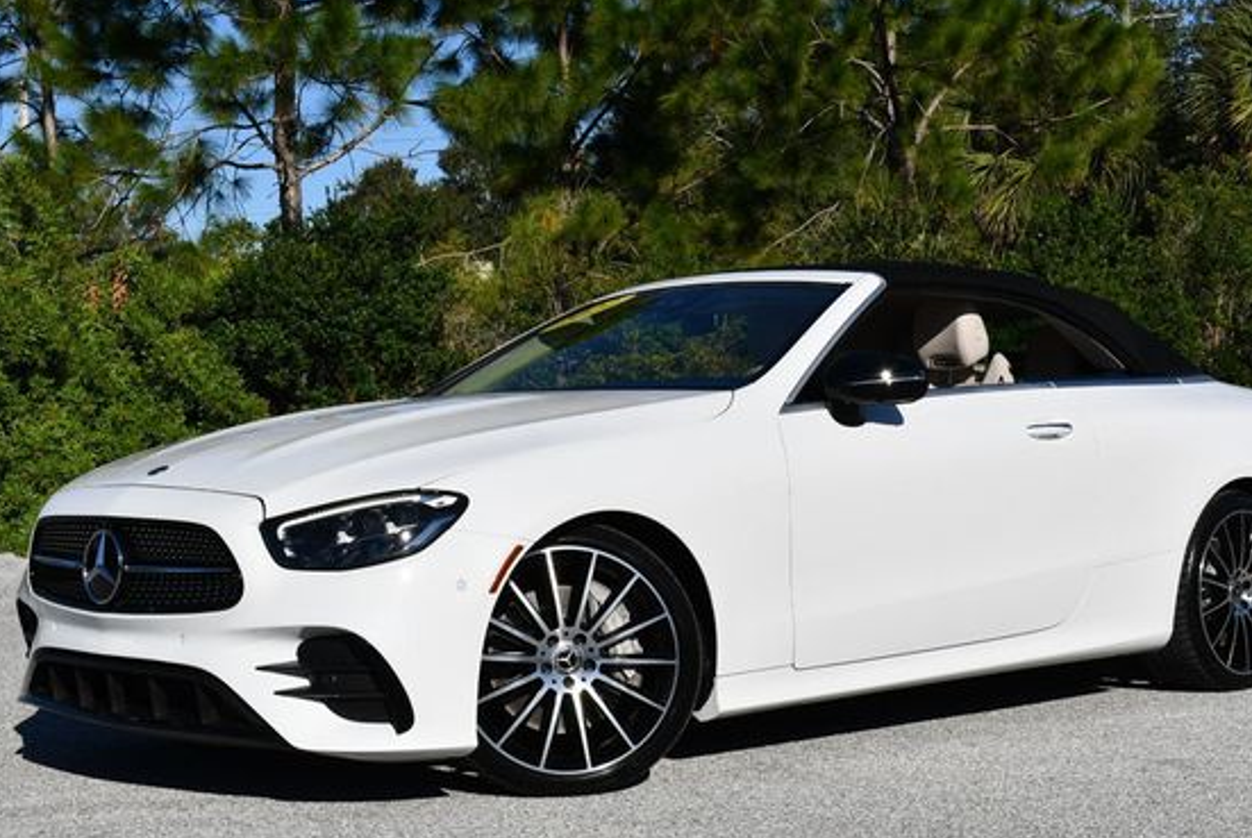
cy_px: 400
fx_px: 2264
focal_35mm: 65
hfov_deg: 30.9
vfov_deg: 21.0
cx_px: 675
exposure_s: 1/400
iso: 100
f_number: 10
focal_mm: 28
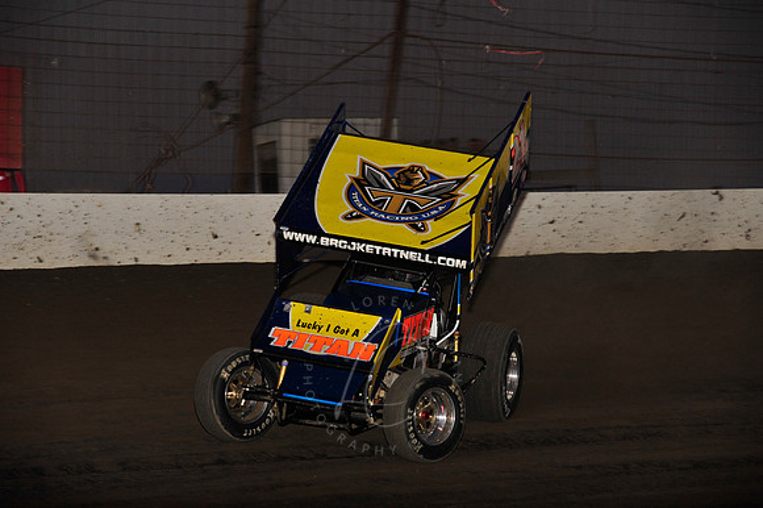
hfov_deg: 13.3
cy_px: 254
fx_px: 3283
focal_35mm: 155
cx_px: 382
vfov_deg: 8.8
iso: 1000
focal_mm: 155
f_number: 7.1
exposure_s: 1/320
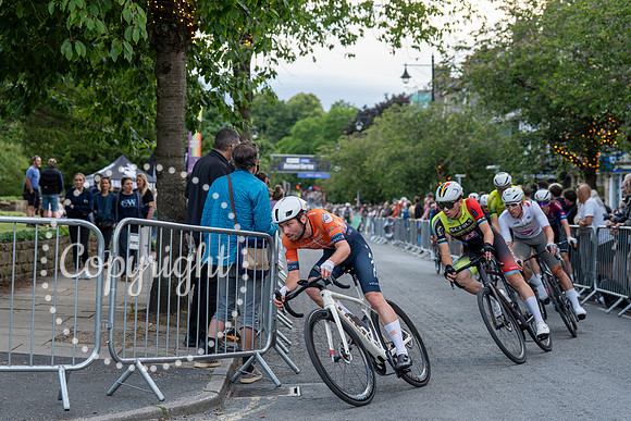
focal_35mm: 73
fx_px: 1282
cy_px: 210
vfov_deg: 18.7
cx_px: 316
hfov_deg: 27.7
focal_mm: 70
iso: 1250
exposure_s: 1/800
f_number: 3.5
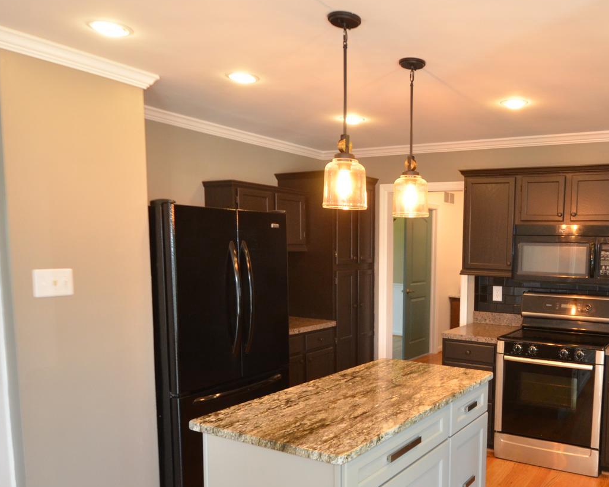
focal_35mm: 28
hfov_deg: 58.1
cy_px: 280
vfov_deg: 51.4
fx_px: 505
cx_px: 476
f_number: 3.5
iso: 640
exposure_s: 1/60
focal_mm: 10
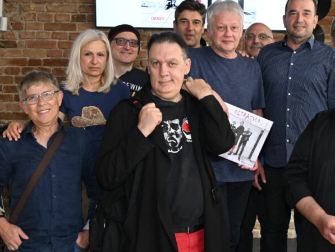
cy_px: 144
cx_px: 217
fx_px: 639
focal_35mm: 66
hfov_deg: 29.2
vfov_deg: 22.2
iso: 5000
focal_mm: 40
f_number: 6.3
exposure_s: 1/160
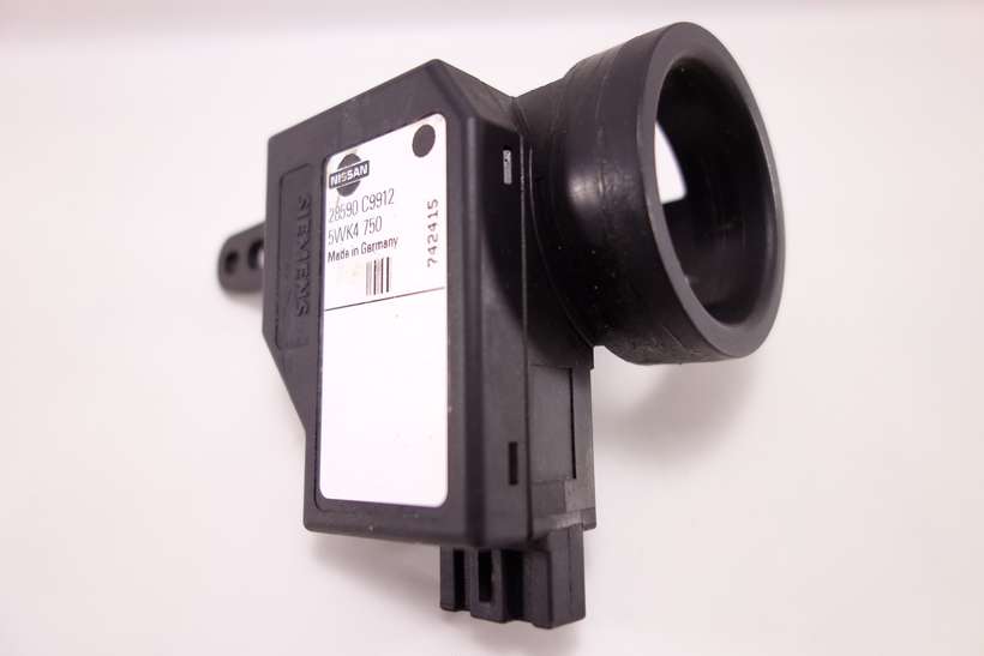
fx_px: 765
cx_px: 492
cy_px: 328
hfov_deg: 65.5
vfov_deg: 46.4
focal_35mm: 28
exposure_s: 1/100
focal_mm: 10.4
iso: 125
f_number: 2.2
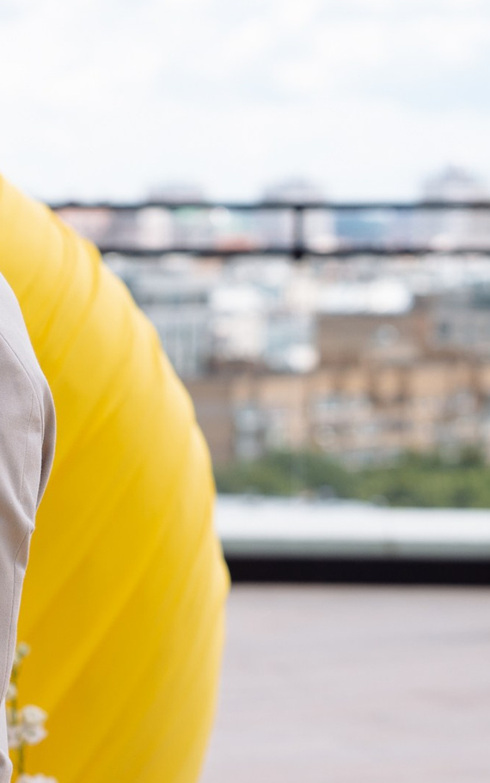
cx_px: -469
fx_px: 3309
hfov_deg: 8.1
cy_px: 478
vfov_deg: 13.5
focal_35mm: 155
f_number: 3.2
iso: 125
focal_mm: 50
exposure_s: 1/1250
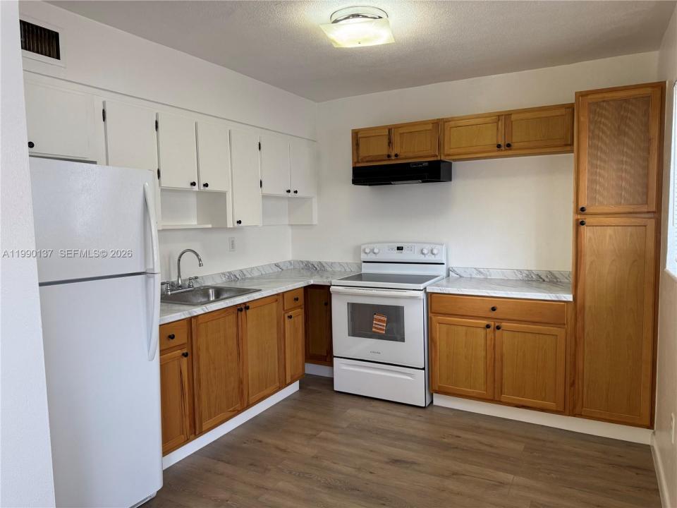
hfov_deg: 71.6
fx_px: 469
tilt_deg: -5.3
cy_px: 254
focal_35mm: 24
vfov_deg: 56.8
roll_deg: +0.7
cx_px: 338
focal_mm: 6.76
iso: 200
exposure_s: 1/120
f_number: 1.78
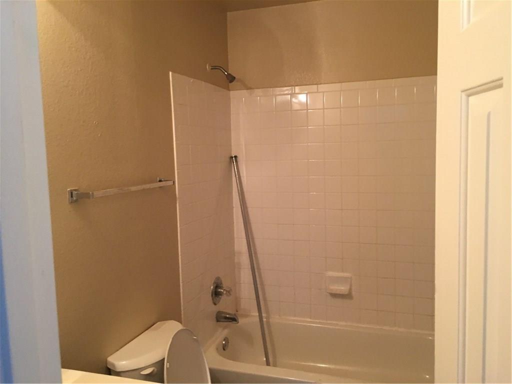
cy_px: 192
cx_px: 256
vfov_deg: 48.2
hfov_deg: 61.7
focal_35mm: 29
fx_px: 429
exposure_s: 1/30
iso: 160
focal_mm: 4.15
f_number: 2.2
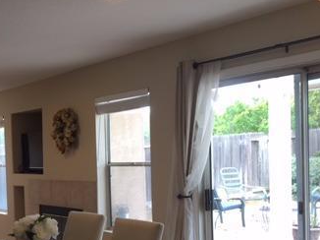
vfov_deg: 25.3
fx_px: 527
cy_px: 183
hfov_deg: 31.6
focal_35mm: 57
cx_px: 10
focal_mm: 4.15
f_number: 2.2
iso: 25
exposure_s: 1/40
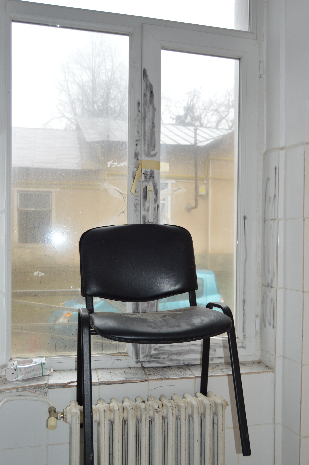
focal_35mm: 32
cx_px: 153
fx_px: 413
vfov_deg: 58.7
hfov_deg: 41.0
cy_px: 248
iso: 360
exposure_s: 1/125
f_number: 4
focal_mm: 20
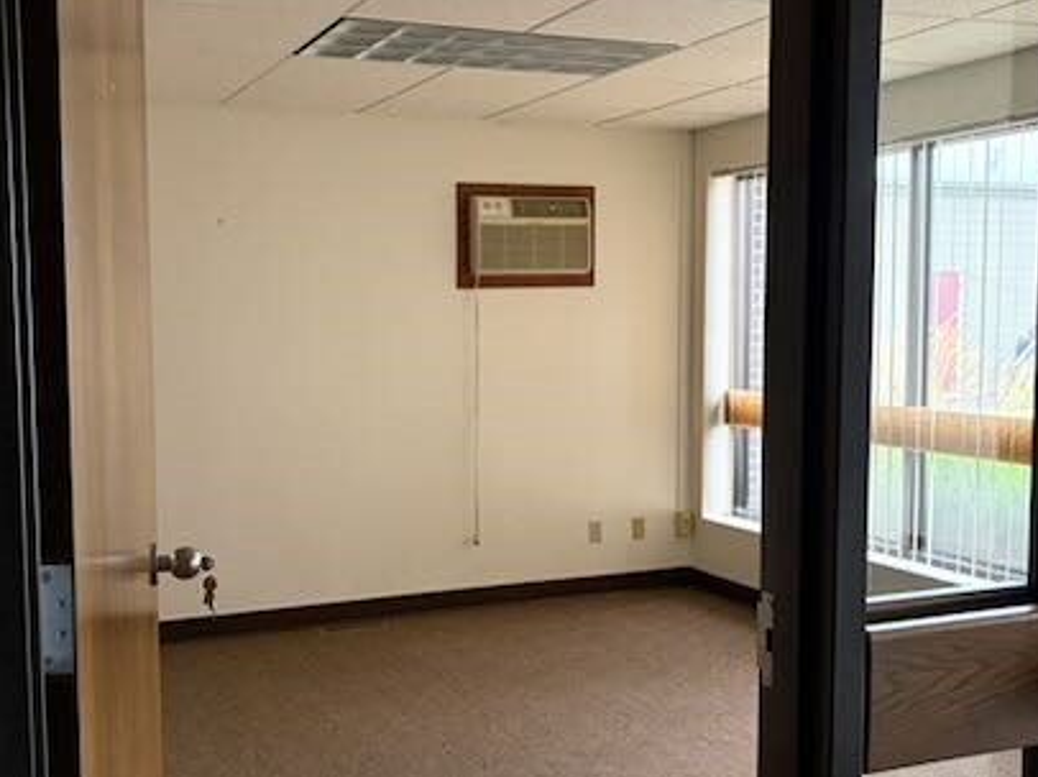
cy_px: 427
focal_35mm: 41
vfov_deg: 35.1
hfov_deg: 45.7
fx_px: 1229
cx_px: 442
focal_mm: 5.96
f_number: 1.6
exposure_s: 1/60
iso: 500
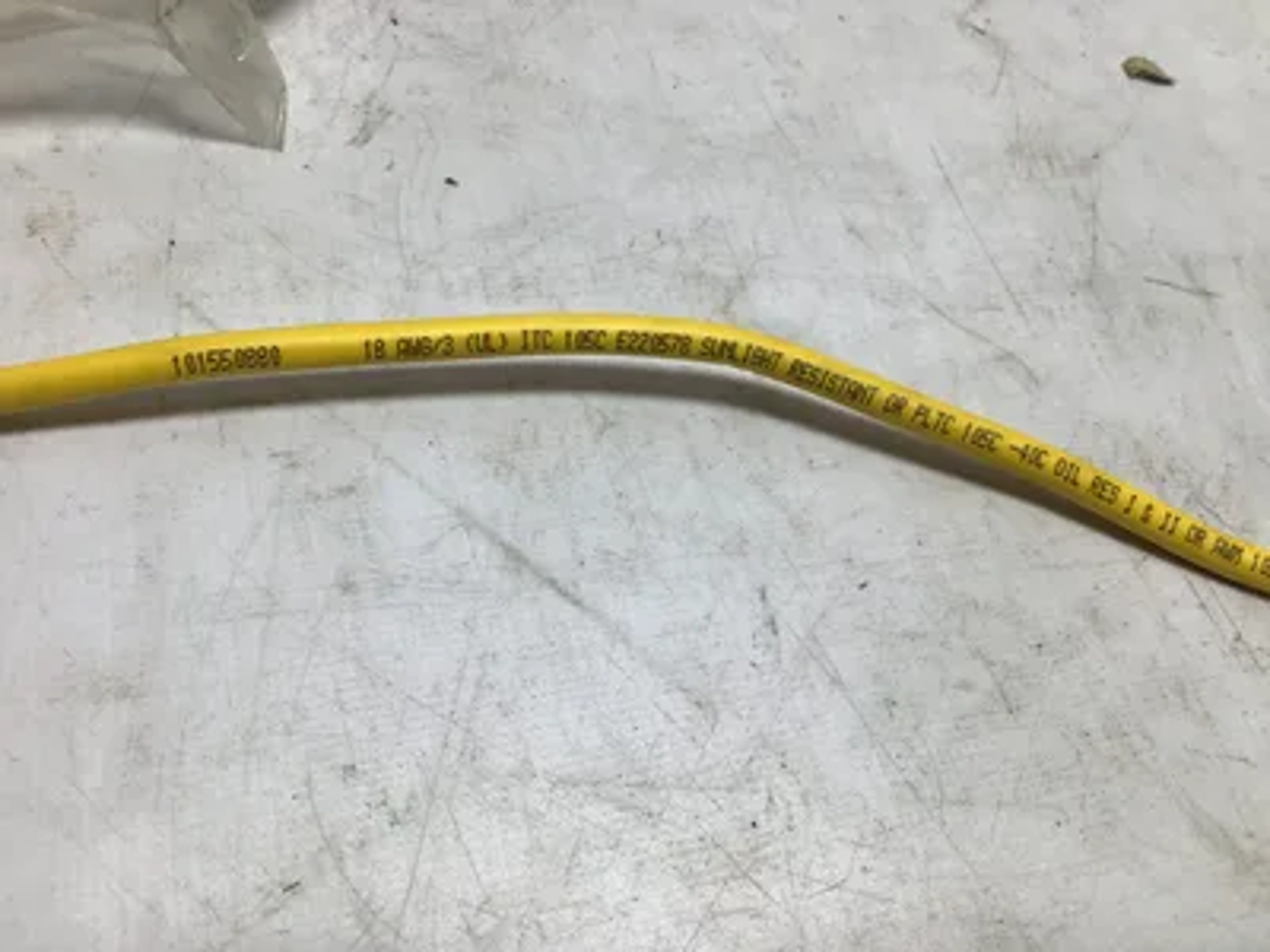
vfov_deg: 45.4
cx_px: 635
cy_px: 476
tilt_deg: -57.2
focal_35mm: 31
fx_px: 1137
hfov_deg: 58.4
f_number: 2.4
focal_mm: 3.3
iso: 25
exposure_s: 1/190
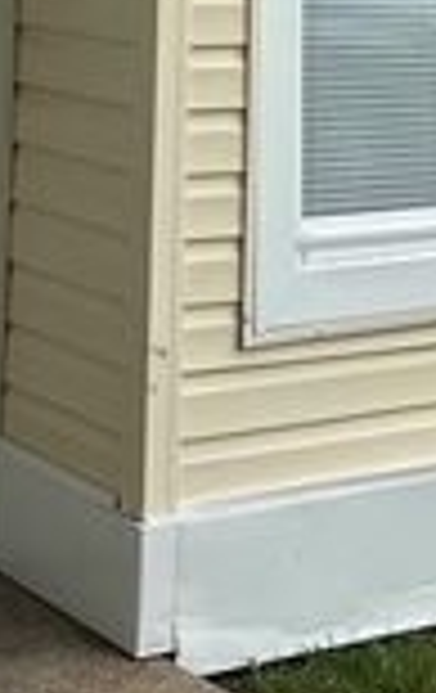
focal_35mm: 119
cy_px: -659
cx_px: 238
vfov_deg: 14.7
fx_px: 2250
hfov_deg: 11.1
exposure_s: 1/927
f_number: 1.6
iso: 50
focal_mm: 5.96
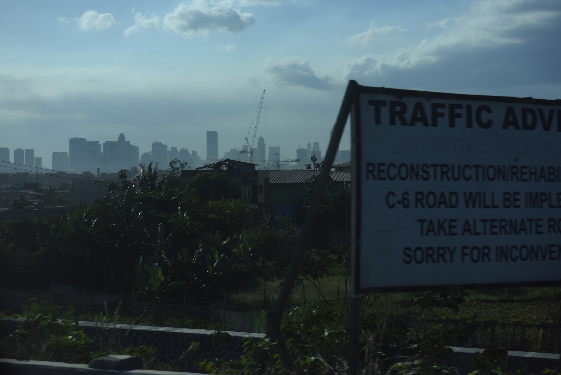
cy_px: 188
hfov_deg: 25.4
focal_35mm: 80
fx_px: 1247
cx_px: 280
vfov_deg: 17.1
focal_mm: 80
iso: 1000
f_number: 9
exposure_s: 1/500
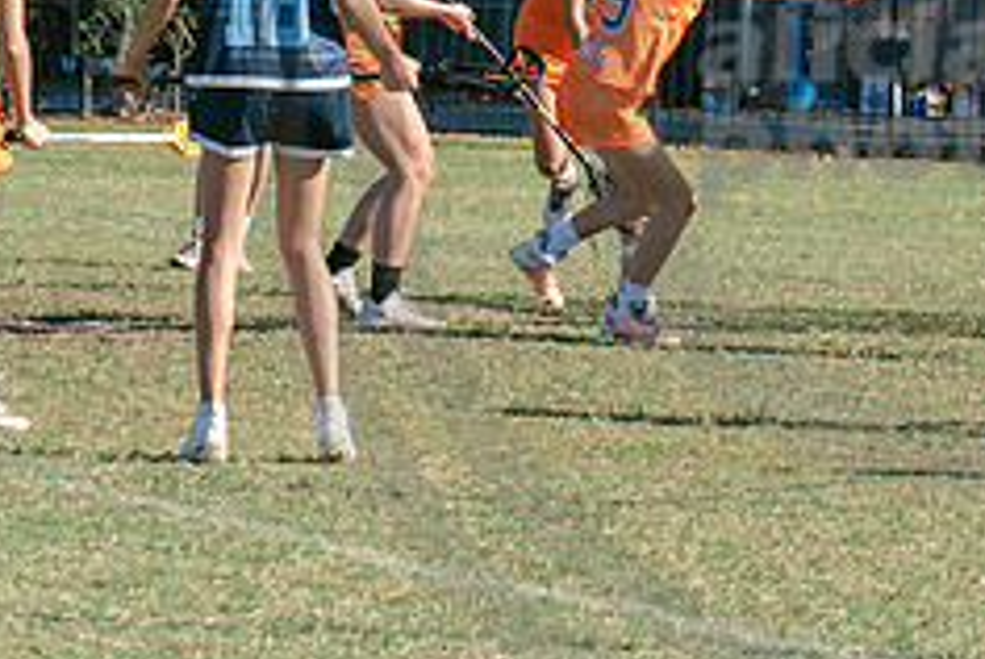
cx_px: 1257
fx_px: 9670
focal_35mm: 353
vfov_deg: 3.9
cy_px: 14
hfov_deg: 5.8
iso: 250
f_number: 5.6
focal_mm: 70
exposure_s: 1/800
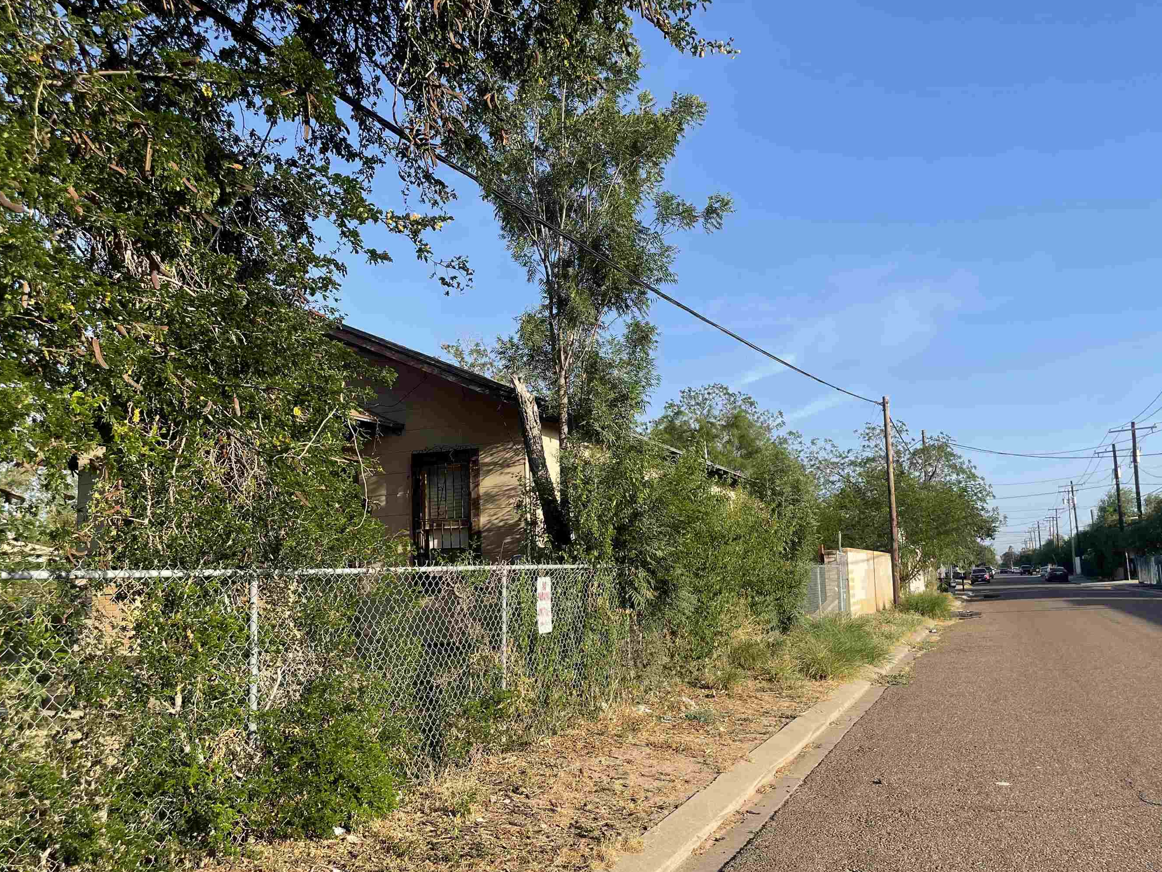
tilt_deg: +7.5
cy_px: 478
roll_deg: +2.3
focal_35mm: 30
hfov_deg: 59.9
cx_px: 546
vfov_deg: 46.7
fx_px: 1007
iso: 32
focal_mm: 4.2
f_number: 1.6
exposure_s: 1/1795
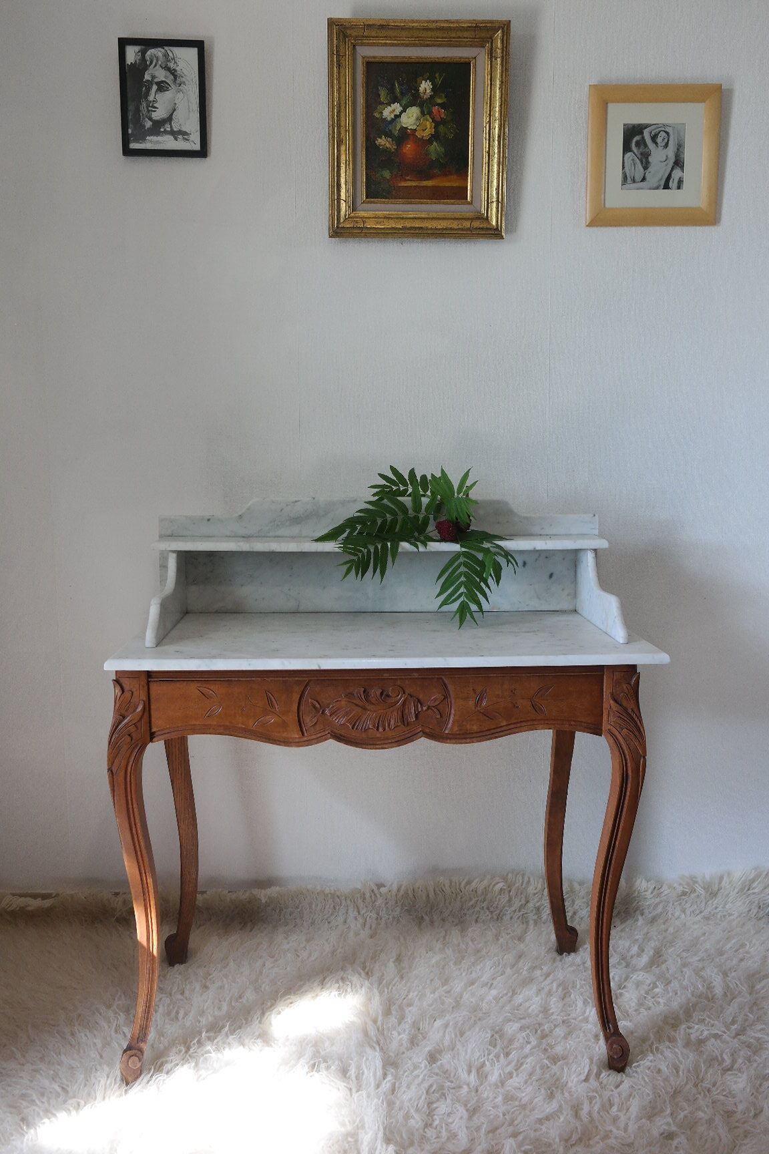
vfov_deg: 61.9
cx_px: 384
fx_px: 961
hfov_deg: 43.6
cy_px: 577
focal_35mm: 30
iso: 400
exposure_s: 1/30
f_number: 5.6
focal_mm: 20
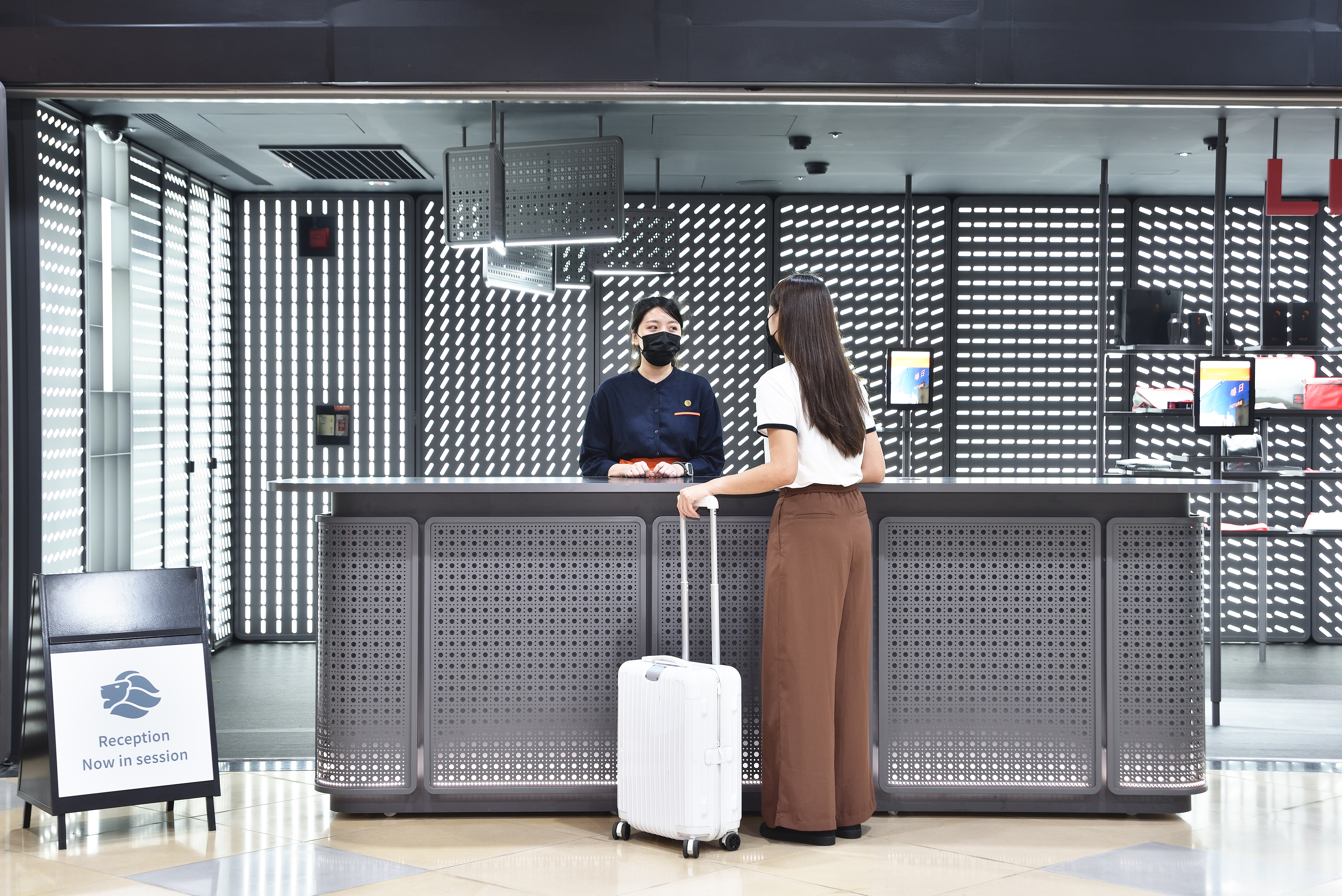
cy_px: 448
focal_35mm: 56
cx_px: 671
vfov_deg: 24.2
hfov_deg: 35.6
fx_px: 2088
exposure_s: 1/6
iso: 400
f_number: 6.3
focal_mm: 56
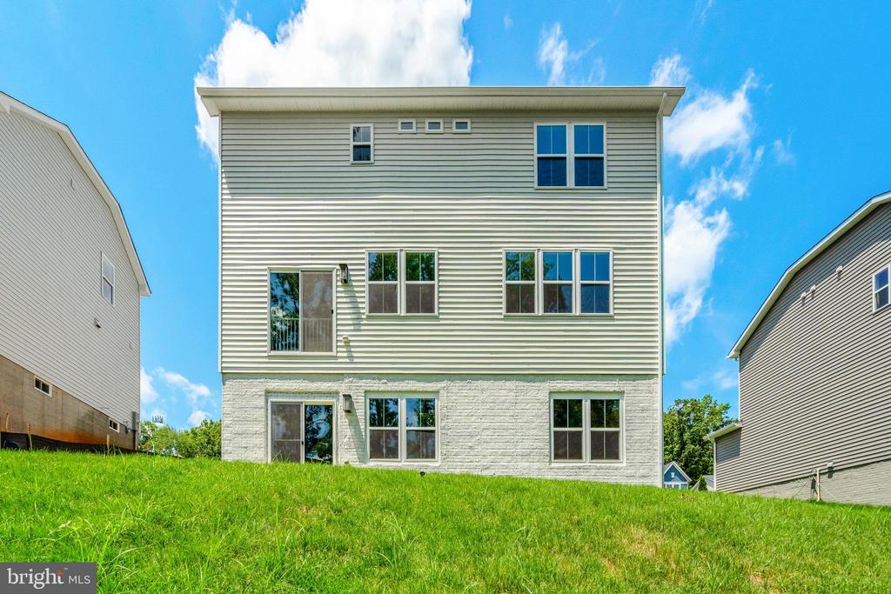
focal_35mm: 16
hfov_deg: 96.7
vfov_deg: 73.8
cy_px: 297
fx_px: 396
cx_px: 446
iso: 1250
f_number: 8
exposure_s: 1/3200
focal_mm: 16
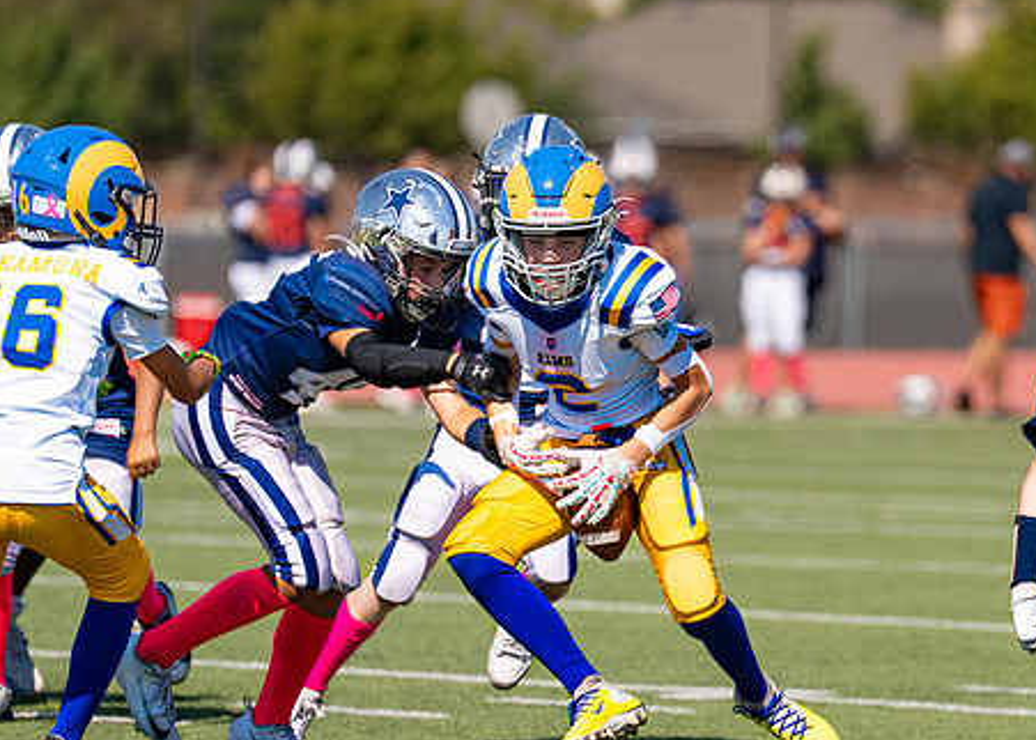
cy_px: 452
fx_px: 13650
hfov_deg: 4.3
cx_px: 744
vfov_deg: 3.1
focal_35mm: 464
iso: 125
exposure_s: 1/3200
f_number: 2.8
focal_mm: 200
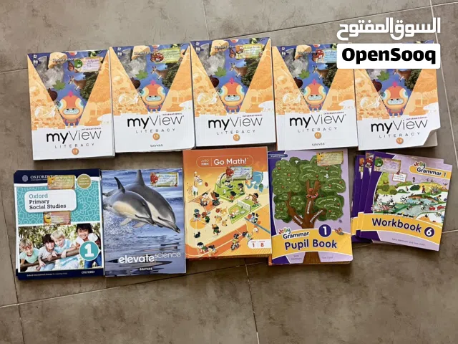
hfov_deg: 67.3
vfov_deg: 53.1
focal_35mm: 26
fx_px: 344
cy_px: 172
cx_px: 229
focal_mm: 5.1
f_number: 1.6
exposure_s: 1/60
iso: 320
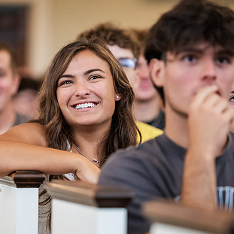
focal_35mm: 230
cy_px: 135
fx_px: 1759
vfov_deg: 7.6
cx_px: 90
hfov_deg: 7.6
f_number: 2.8
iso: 4000
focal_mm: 145
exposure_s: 1/200
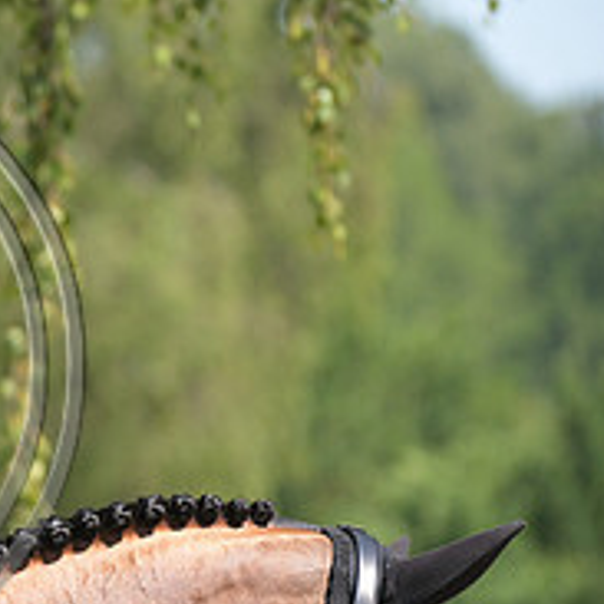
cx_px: -294
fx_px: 10640
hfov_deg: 3.2
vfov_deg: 3.3
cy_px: 319
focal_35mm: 539
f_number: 5
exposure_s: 1/1250
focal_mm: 200
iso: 500
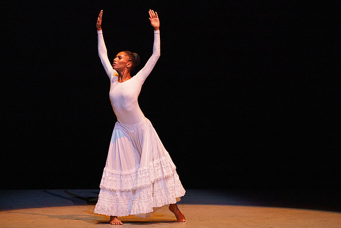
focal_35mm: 421
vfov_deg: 3.3
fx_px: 3988
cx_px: 179
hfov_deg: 4.9
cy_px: 114
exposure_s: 1/400
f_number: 6.3
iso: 5000
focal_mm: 400
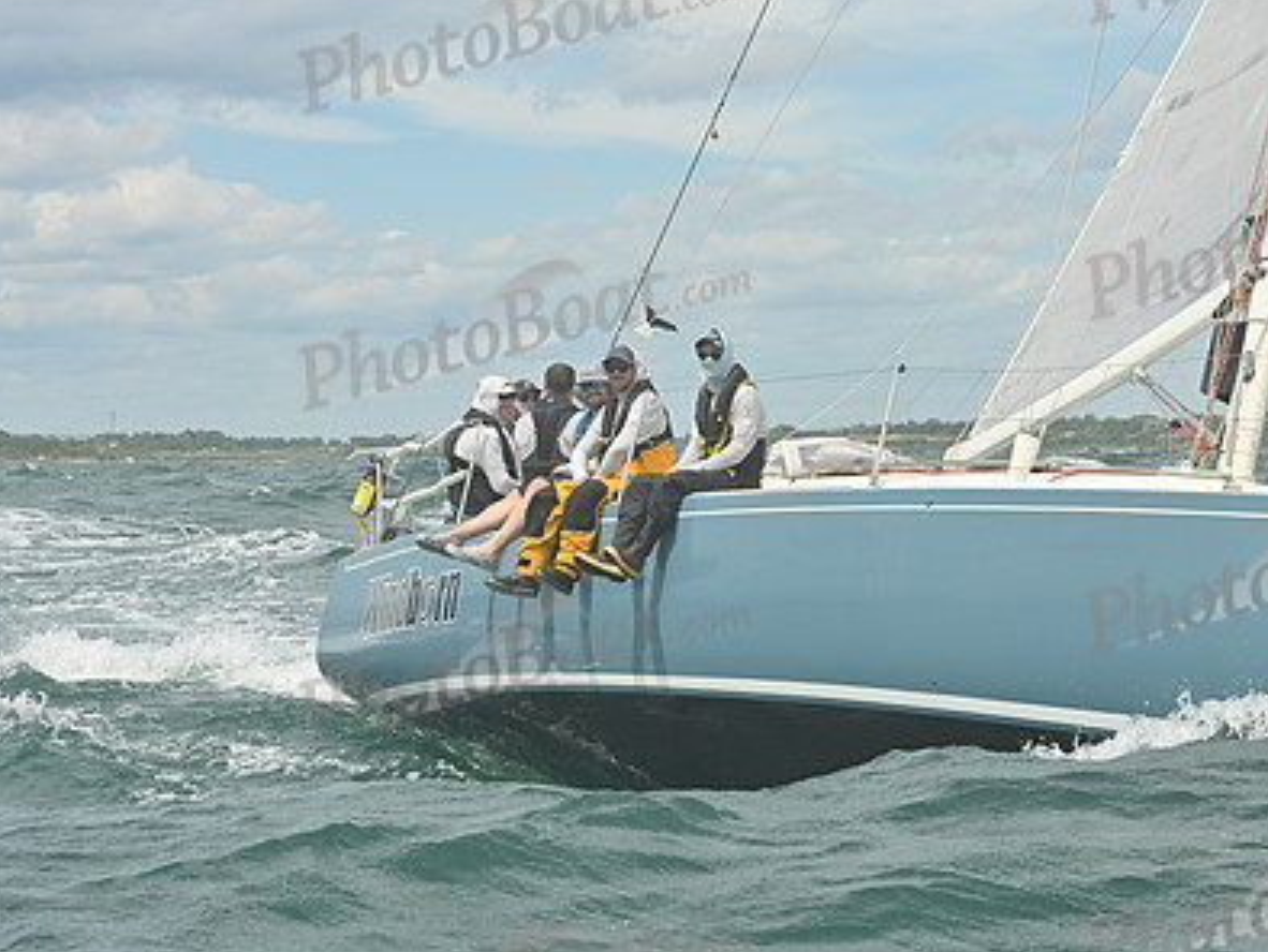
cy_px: 449
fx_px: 3629
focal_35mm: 99
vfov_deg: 15.0
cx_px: 920
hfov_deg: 19.7
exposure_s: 1/1250
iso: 320
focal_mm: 70
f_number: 10
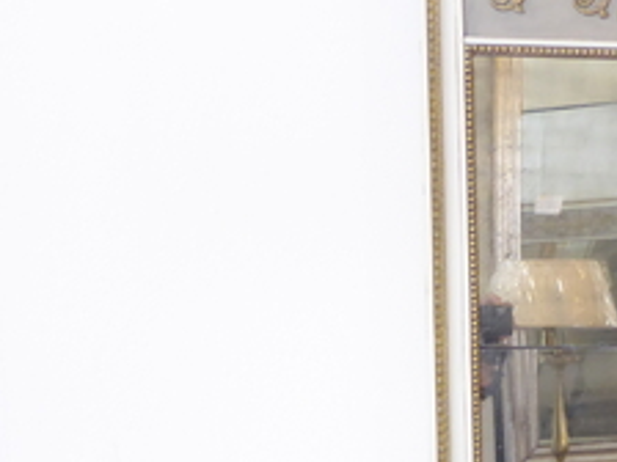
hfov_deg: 21.5
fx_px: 1479
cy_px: 415
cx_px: 782
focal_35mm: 83
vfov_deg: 17.5
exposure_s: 1/10
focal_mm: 5.4
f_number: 3.5
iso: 400
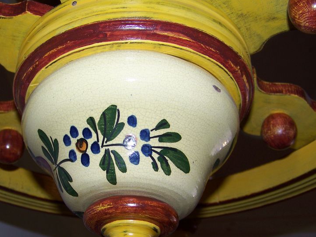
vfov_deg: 29.0
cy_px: 154
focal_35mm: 50
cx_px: 107
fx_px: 456
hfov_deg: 37.8
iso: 64
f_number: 2.8
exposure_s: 1/30
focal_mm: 5.85
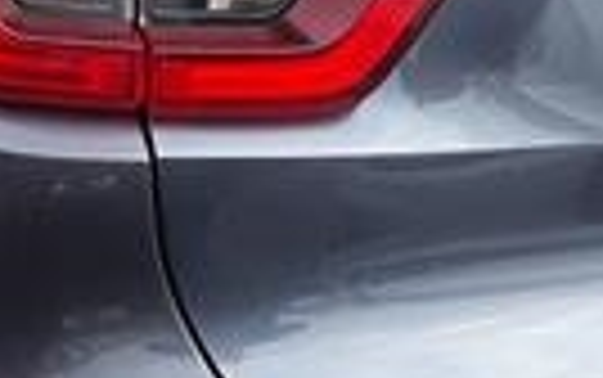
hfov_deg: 14.7
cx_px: 351
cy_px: 153
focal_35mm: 142
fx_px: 2336
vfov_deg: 9.3
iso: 40
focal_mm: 2.91
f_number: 1.9
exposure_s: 1/306
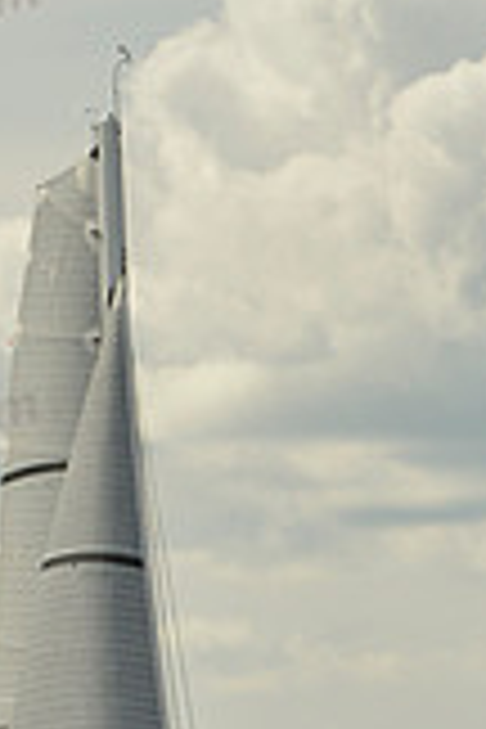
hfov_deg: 2.7
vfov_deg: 4.0
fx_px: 10489
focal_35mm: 518
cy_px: 644
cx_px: 272
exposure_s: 1/1000
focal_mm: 145
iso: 200
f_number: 9
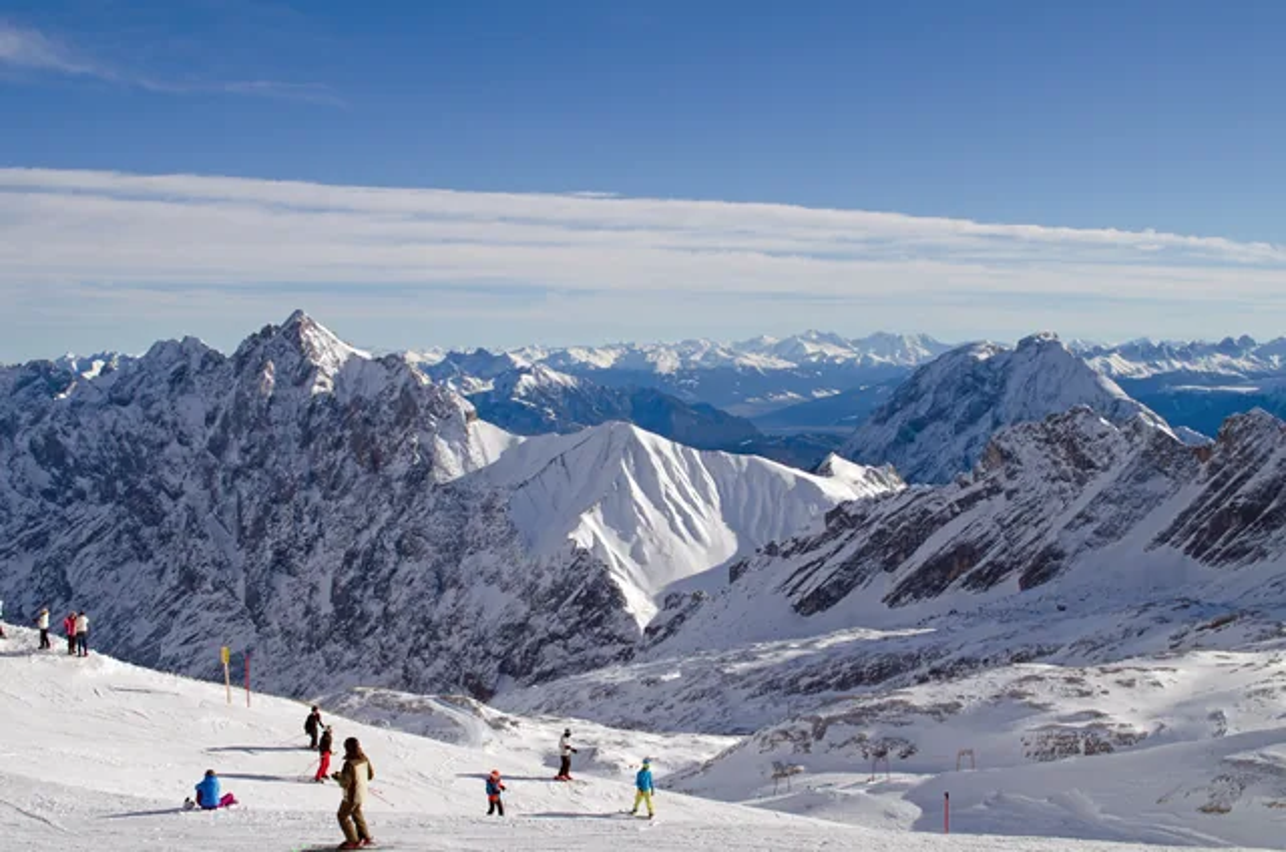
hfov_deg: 46.5
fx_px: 1497
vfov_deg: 31.8
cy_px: 426
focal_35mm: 42
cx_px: 643
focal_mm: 28
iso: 100
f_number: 13
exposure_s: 1/250
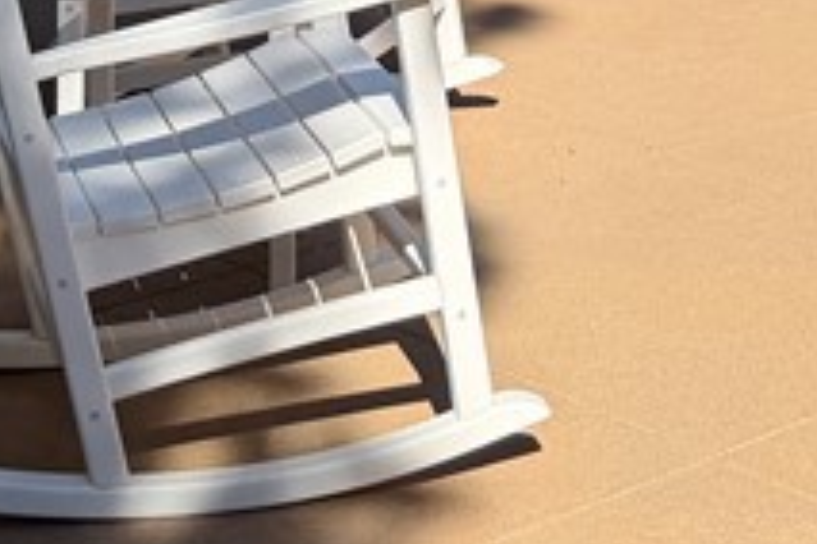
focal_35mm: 120
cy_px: -621
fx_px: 2723
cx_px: 330
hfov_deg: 17.0
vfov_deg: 10.3
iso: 80
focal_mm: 6.76
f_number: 1.78
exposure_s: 1/3759
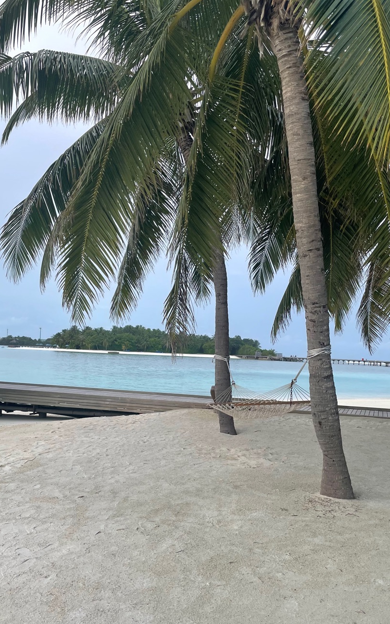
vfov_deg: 56.3
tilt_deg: -1.5
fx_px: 578
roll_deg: -2.1
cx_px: 179
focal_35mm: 34
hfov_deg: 37.3
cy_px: 374
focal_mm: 4.2
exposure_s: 1/121
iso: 64
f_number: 1.6
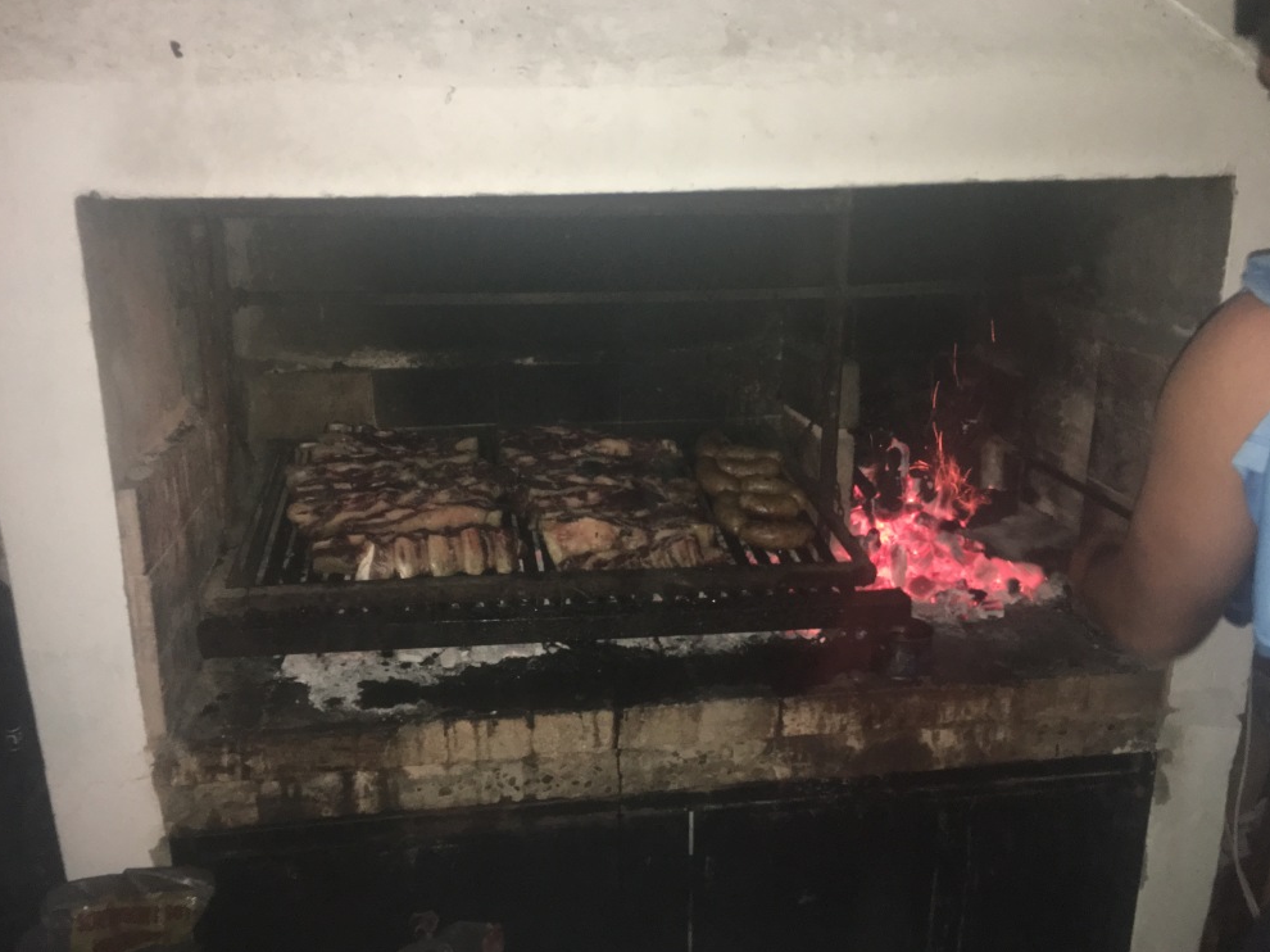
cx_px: 622
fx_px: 1100
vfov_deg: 46.8
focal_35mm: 30
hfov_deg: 60.0
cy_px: 463
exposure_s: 1/17
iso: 200
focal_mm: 4.15
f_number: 2.2
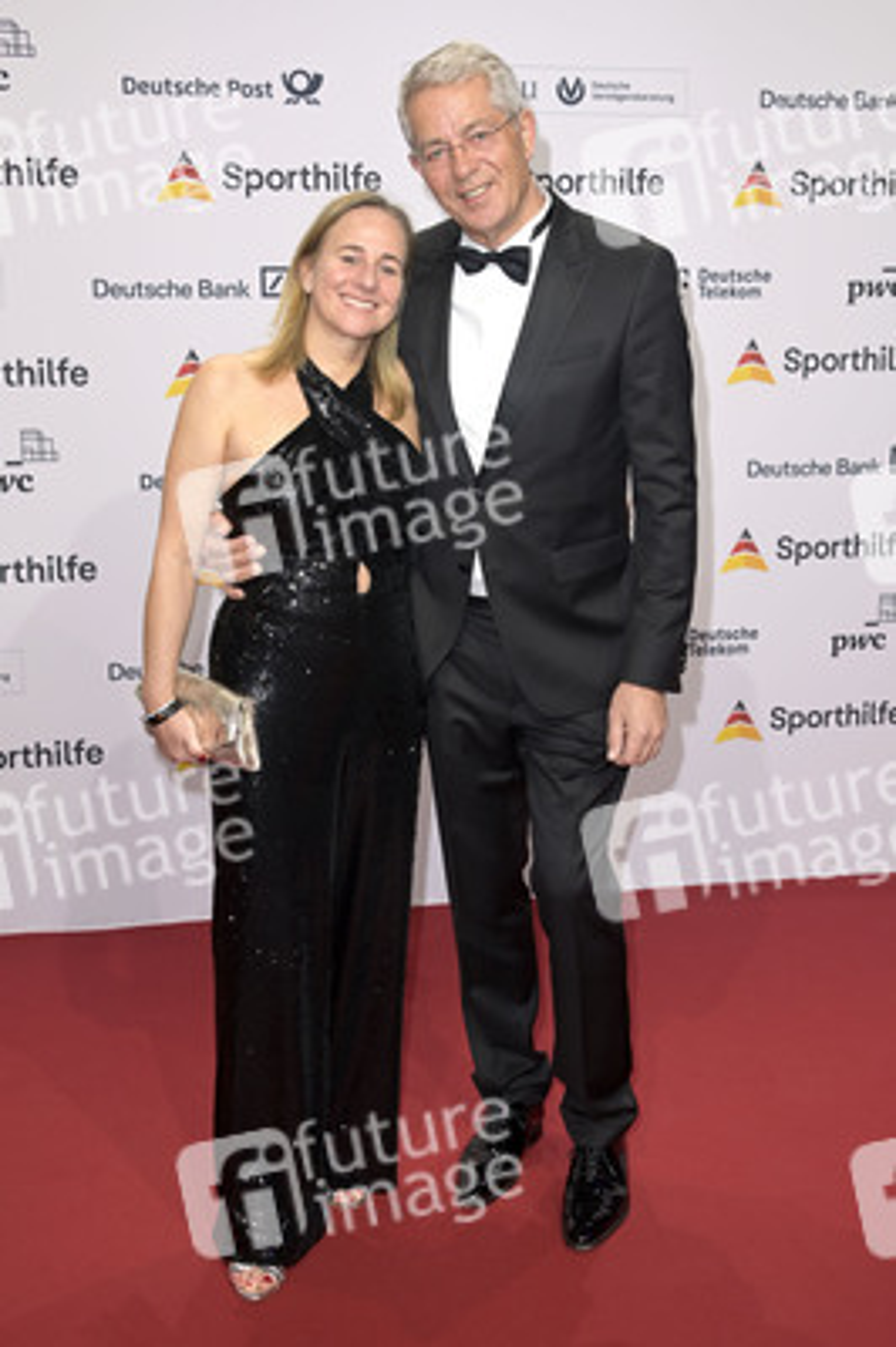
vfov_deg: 46.4
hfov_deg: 31.8
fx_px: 1571
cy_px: 674
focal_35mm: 42
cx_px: 448
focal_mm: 42
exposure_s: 1/250
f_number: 5.6
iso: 500
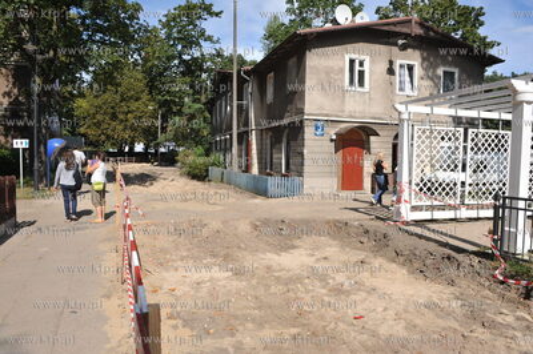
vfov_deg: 53.1
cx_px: 266
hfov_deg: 73.8
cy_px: 177
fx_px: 355
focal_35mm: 24
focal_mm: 24
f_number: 8
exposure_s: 1/1250
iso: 400
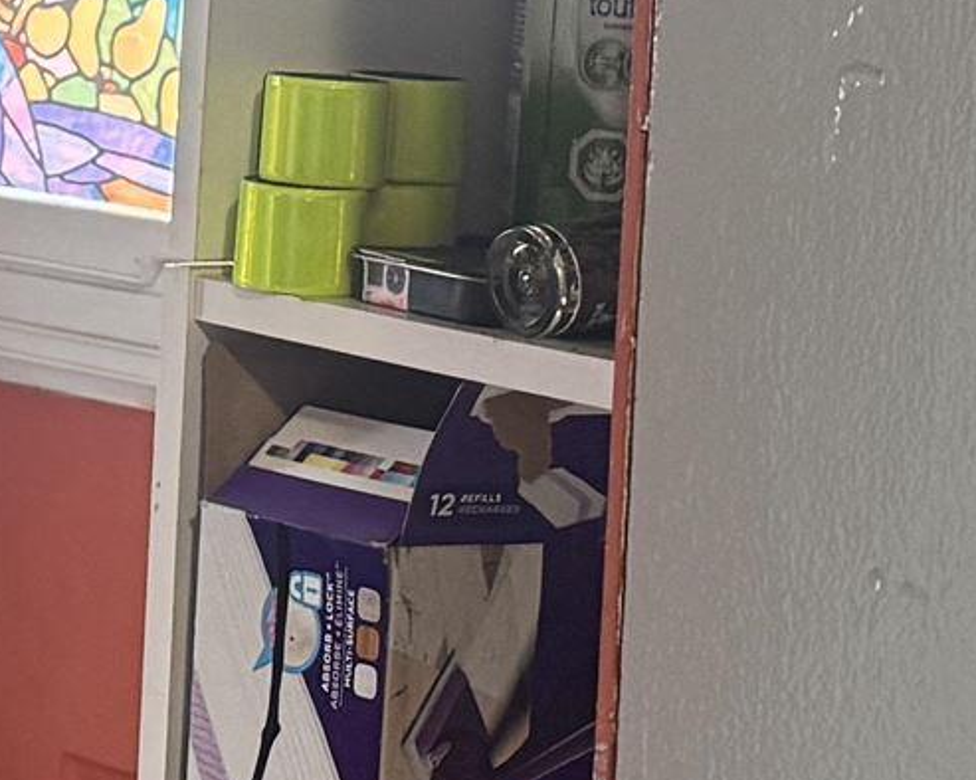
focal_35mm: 146
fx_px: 4216
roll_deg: -2.1
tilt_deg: -1.8
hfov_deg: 13.0
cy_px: 49
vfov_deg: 10.5
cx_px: -109
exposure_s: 1/60
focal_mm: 6.76
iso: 400
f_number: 1.78
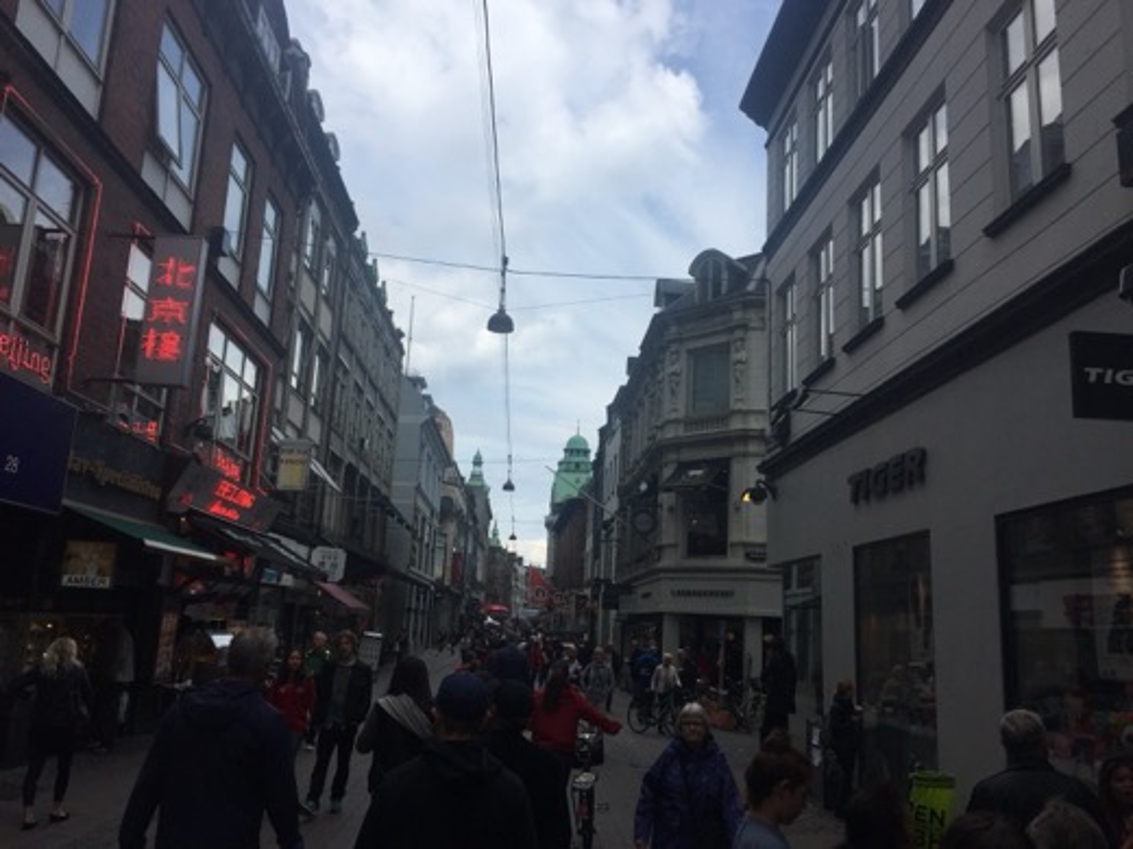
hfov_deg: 61.7
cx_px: 566
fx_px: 949
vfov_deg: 48.2
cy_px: 424
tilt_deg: +12.3
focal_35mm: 29
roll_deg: -4.2
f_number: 2.2
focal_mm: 4.15
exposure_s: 1/2639
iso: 32
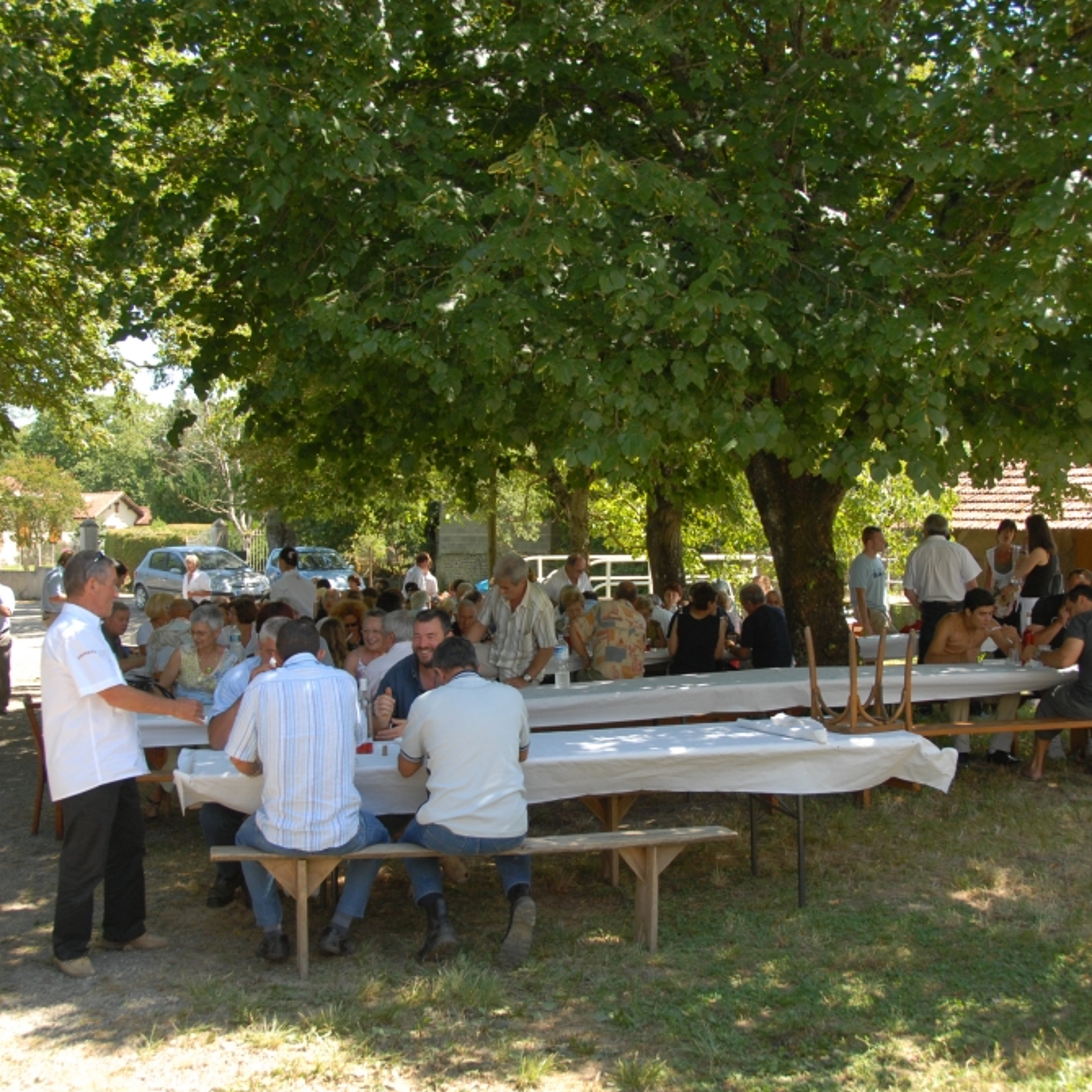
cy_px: 549
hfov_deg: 39.1
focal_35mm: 43
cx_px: 606
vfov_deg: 39.2
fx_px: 1535
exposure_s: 1/350
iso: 250
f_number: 3.8
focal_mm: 22
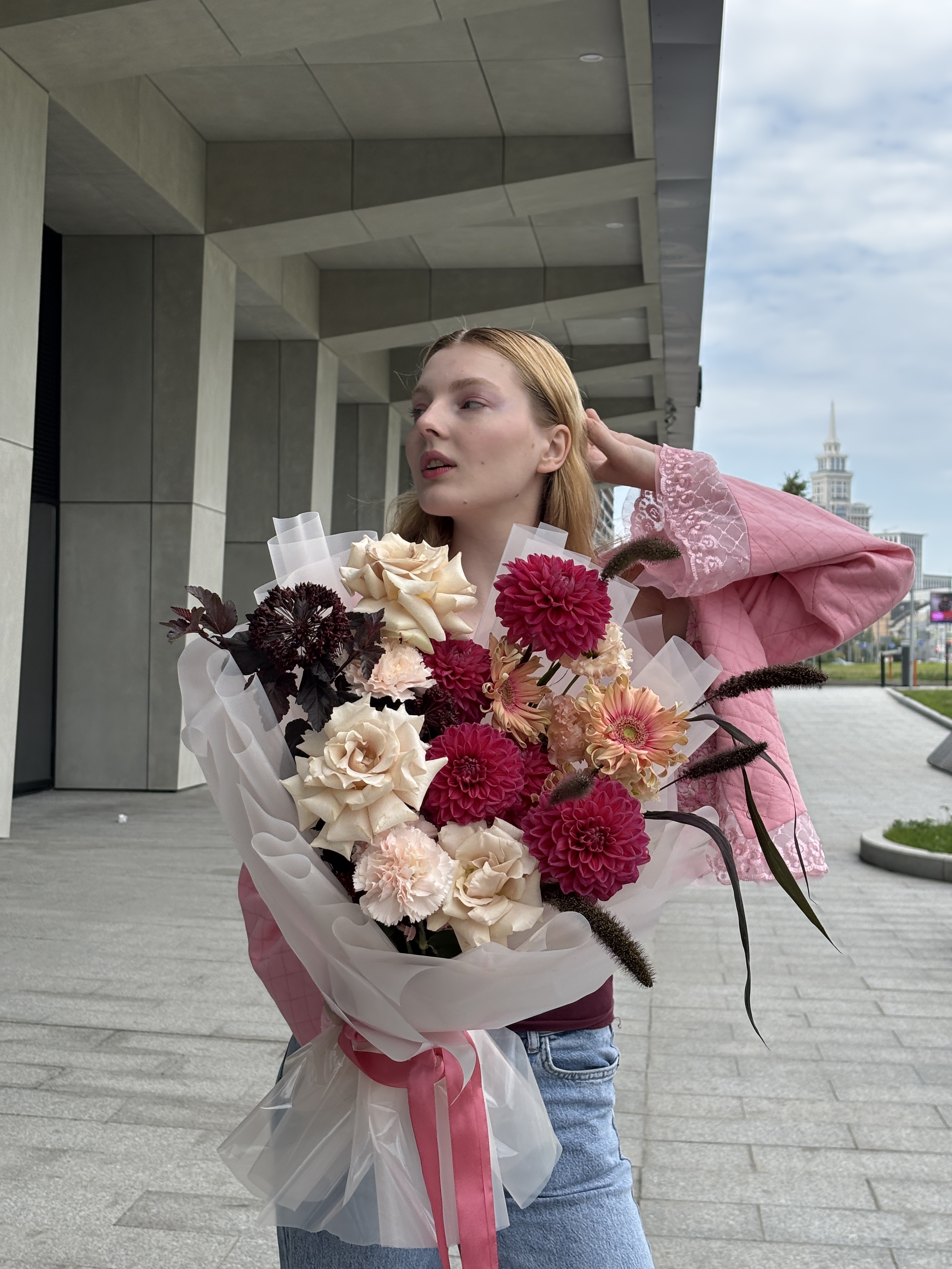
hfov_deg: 28.0
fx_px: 1907
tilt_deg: +1.3
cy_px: 634
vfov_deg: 36.8
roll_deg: -1.3
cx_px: 476
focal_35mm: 52
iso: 32
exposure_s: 1/675
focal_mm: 5.96
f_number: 1.6
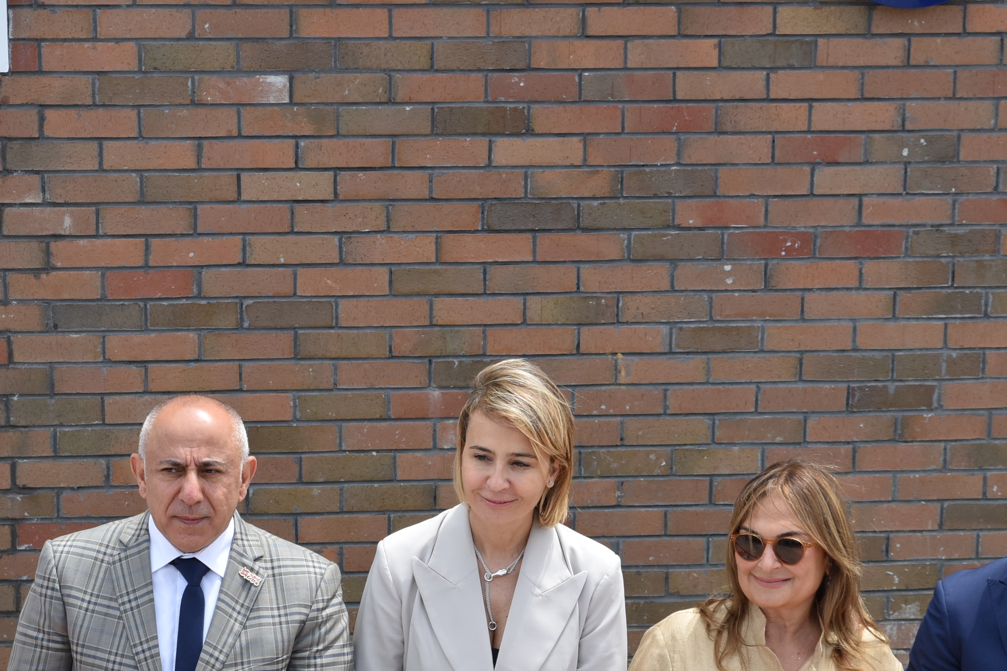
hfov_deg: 16.1
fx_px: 3552
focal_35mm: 127
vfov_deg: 10.7
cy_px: 602
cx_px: 535
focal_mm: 52
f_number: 7.1
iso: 320
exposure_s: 1/640
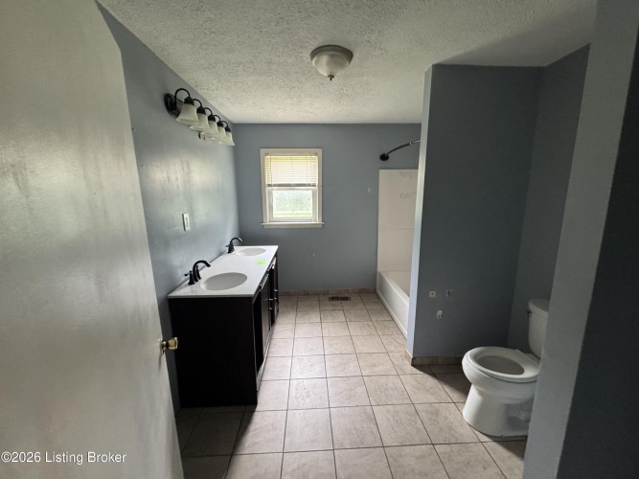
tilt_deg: -10.3
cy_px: 240
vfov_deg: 85.7
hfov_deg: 102.1
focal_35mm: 14
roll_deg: +0.1
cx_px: 320
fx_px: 258
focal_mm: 2.22
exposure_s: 1/60
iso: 400
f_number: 2.2
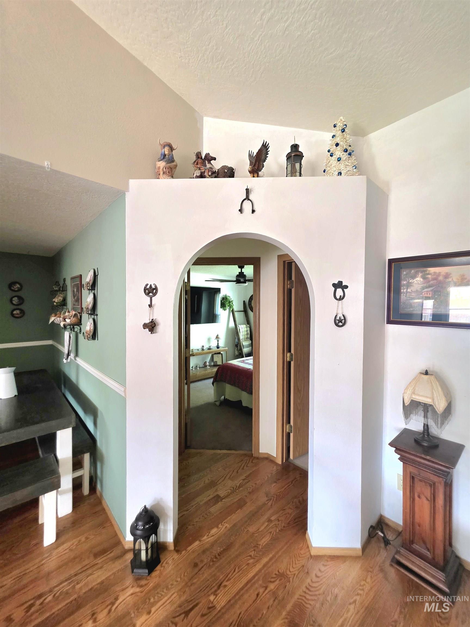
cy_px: 314
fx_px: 235
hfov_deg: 89.9
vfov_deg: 106.2
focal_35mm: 13
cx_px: 235
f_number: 1.9
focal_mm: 2.2
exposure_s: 1/60.2
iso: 400
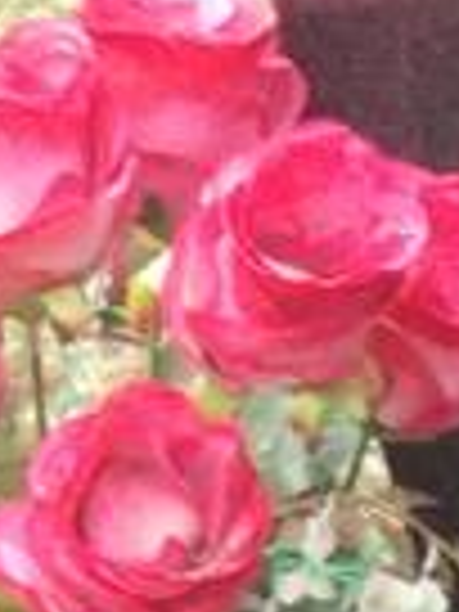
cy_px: 504
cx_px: 837
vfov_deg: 8.6
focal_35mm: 230
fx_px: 4066
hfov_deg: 6.3
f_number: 2.6
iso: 500
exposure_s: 1/60
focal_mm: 5.99
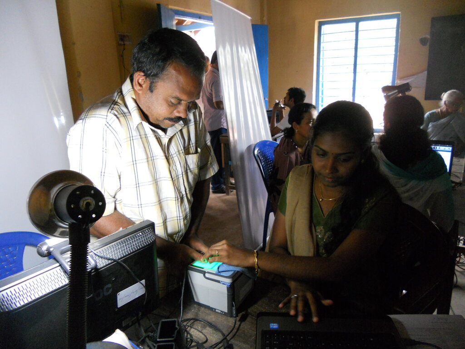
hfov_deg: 65.3
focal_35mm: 27
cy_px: 174
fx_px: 363
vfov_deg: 51.4
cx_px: 232
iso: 400
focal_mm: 4.9
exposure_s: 1/40
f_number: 3.2
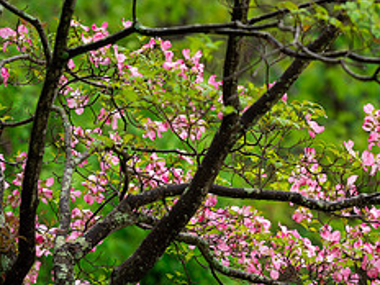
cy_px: 101
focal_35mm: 409
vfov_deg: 3.6
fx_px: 4490
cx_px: 305
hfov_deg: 4.8
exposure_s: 1/100
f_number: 4
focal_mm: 170
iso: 100
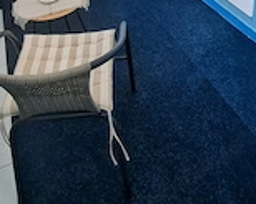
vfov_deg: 34.4
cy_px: -48
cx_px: 130
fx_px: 250
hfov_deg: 54.2
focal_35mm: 33
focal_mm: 2.2
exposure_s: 1/107
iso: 64
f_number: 2.2
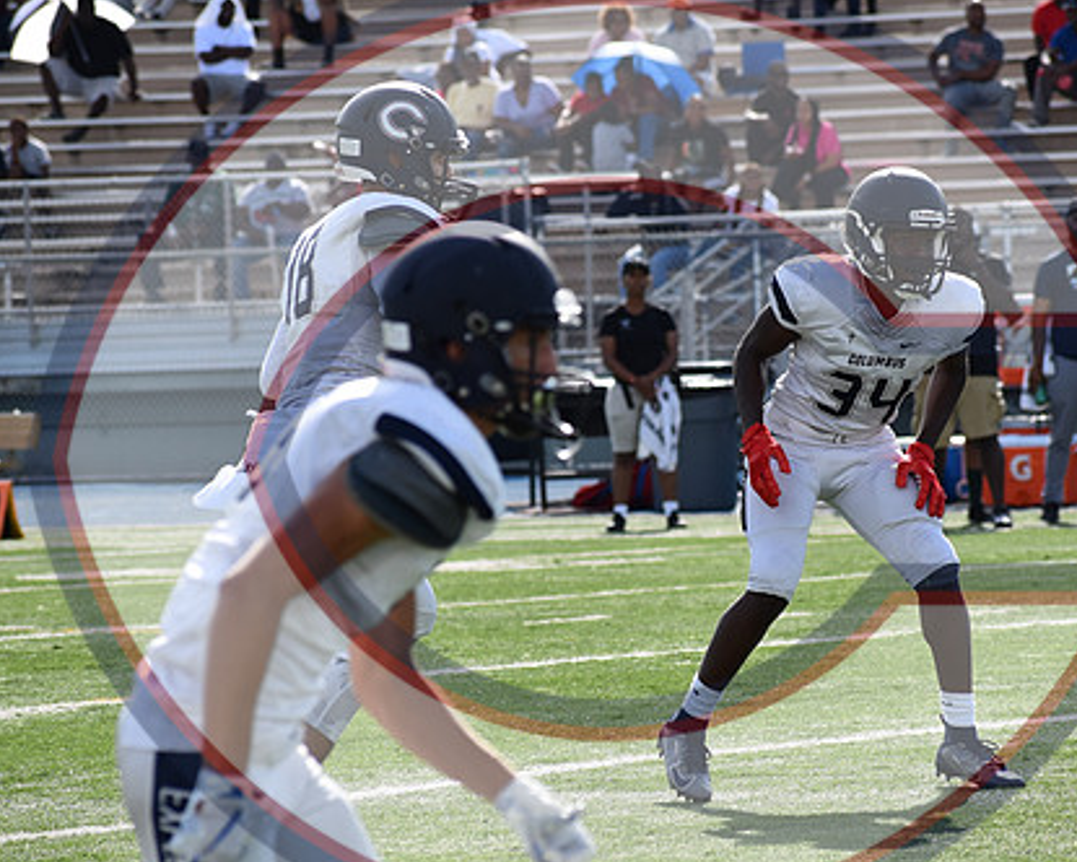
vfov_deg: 4.8
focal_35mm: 325
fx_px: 10348
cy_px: 458
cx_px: 597
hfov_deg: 6.0
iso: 400
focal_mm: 165
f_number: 6.3
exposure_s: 1/1600
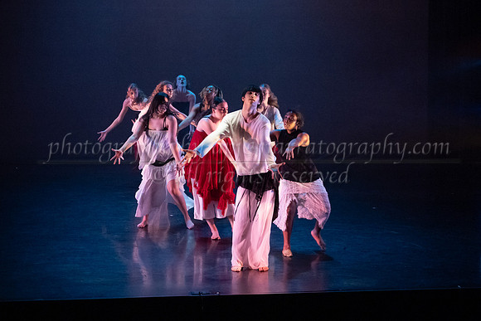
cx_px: 297
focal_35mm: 96
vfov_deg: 14.3
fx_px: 1282
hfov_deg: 21.2
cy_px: 154
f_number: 2.8
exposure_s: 1/400
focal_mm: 75
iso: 5000
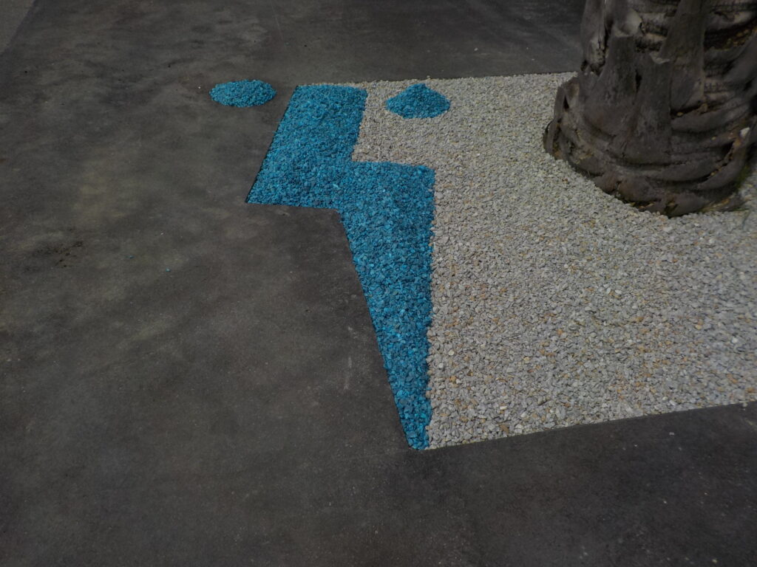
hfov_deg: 60.0
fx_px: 656
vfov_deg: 46.8
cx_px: 378
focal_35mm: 30
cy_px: 284
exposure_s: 1/2000
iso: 125
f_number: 3.3
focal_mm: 4.1
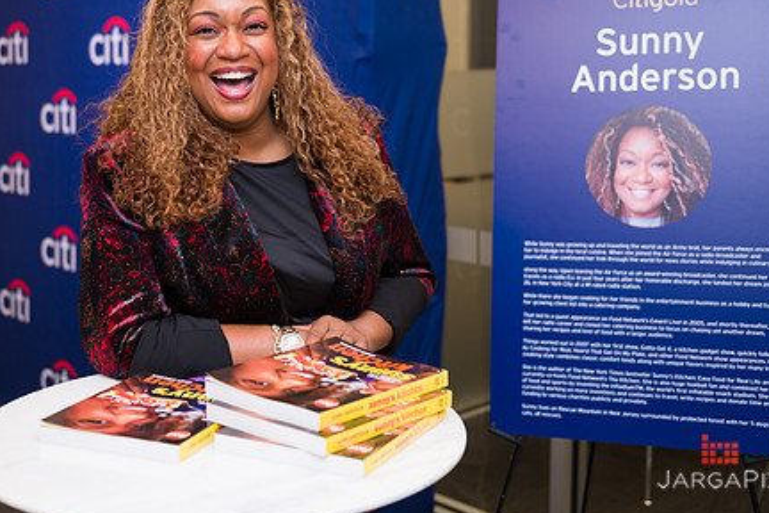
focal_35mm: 51
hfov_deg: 38.7
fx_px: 1089
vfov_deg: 26.4
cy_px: 183
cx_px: 312
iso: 400
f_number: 3.2
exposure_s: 1/200
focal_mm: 38
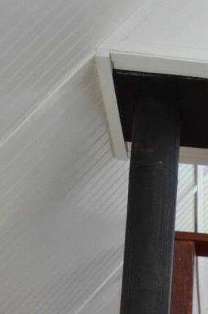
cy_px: 611
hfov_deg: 10.3
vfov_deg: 14.1
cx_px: 395
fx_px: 1077
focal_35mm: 124
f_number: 3.5
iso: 400
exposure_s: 1/60
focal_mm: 18
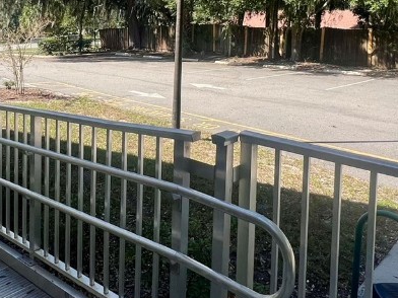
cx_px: 108
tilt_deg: -4.6
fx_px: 391
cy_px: 49
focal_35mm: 34
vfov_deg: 39.7
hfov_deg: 52.0
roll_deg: -0.7
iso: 32
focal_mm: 1.57
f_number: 1.8
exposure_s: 1/834
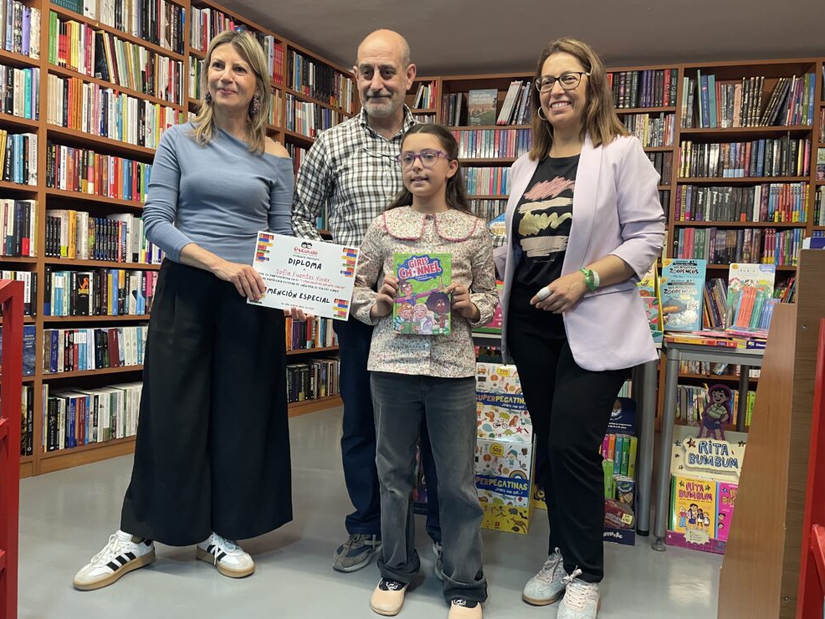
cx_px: 406
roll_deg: -2.0
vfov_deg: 51.4
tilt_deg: -0.7
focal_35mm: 27
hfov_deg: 65.3
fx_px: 644
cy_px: 313
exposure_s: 1/50
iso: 160
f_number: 1.6
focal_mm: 4.2
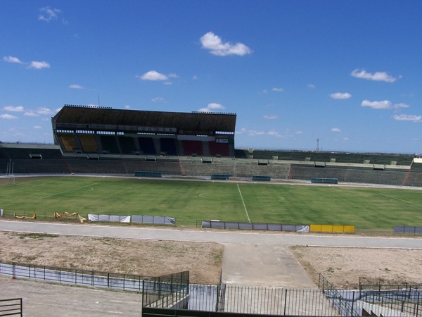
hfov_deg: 52.6
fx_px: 427
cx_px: 211
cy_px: 158
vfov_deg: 40.7
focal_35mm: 35
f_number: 5.6
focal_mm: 6
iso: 80
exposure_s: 1/750
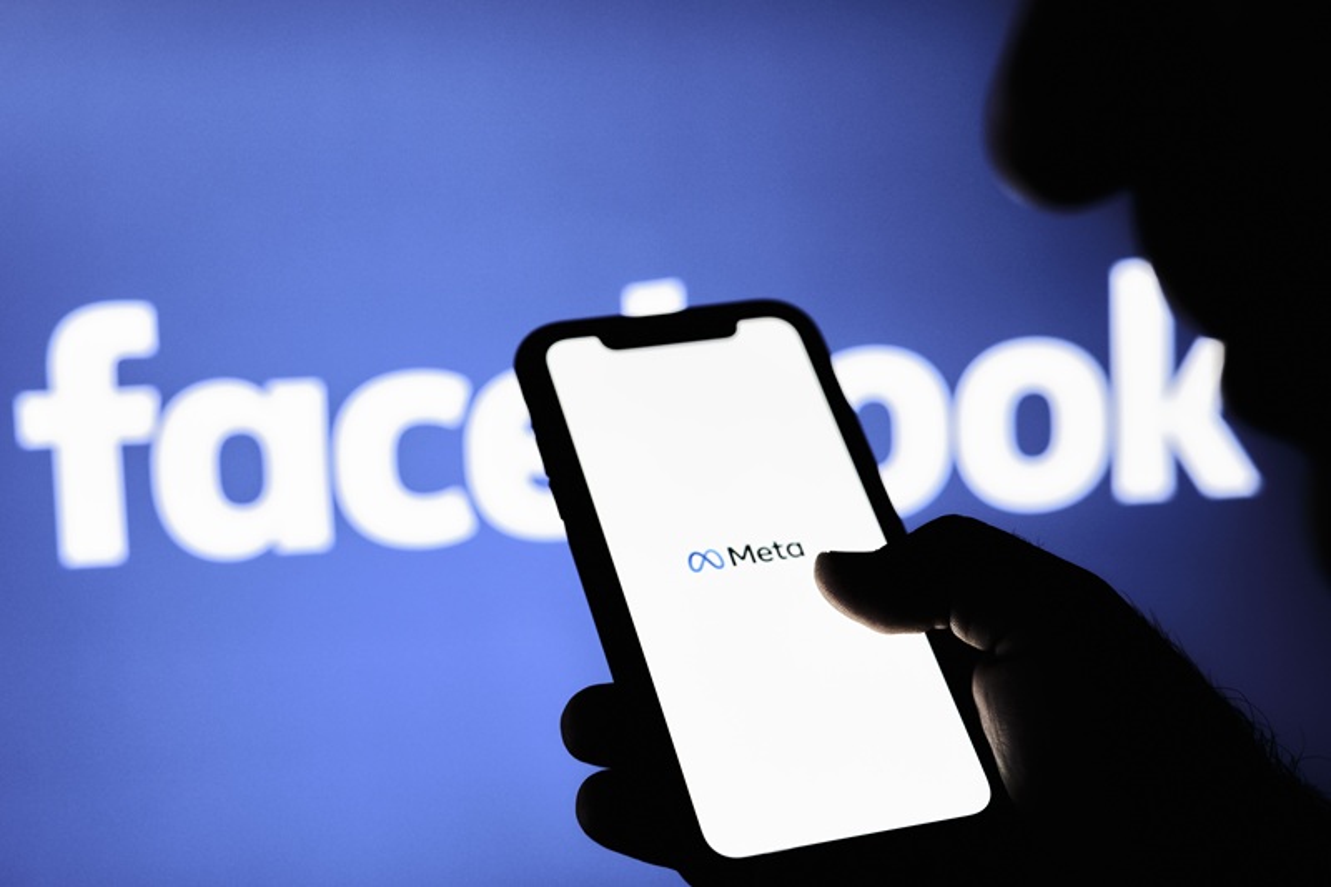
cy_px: 444
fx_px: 1848
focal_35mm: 50
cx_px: 666
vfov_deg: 27.0
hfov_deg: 39.6
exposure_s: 1/160
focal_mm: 50
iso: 320
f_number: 3.2
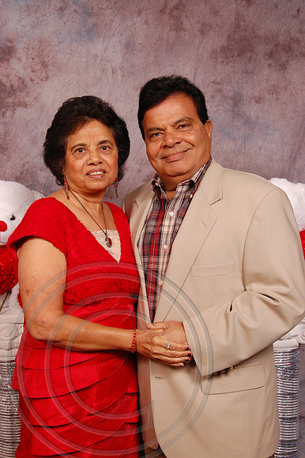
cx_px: 152
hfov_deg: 25.7
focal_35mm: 52
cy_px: 229
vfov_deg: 37.9
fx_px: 668
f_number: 5.6
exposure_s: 1/200
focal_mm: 35
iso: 400
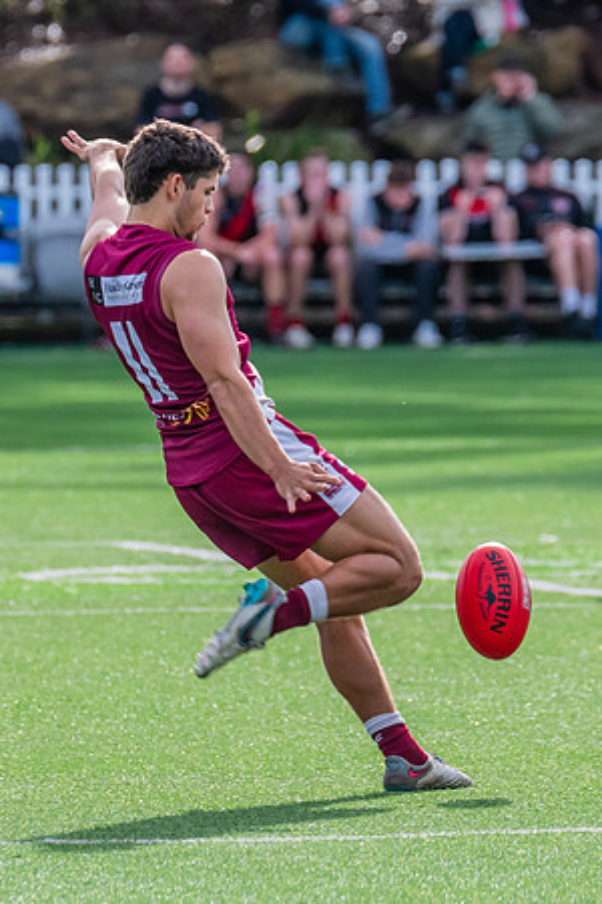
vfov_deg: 2.2
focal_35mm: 946
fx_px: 23726
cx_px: 147
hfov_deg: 1.5
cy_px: 463
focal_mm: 420
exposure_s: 1/1250
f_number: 8
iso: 800
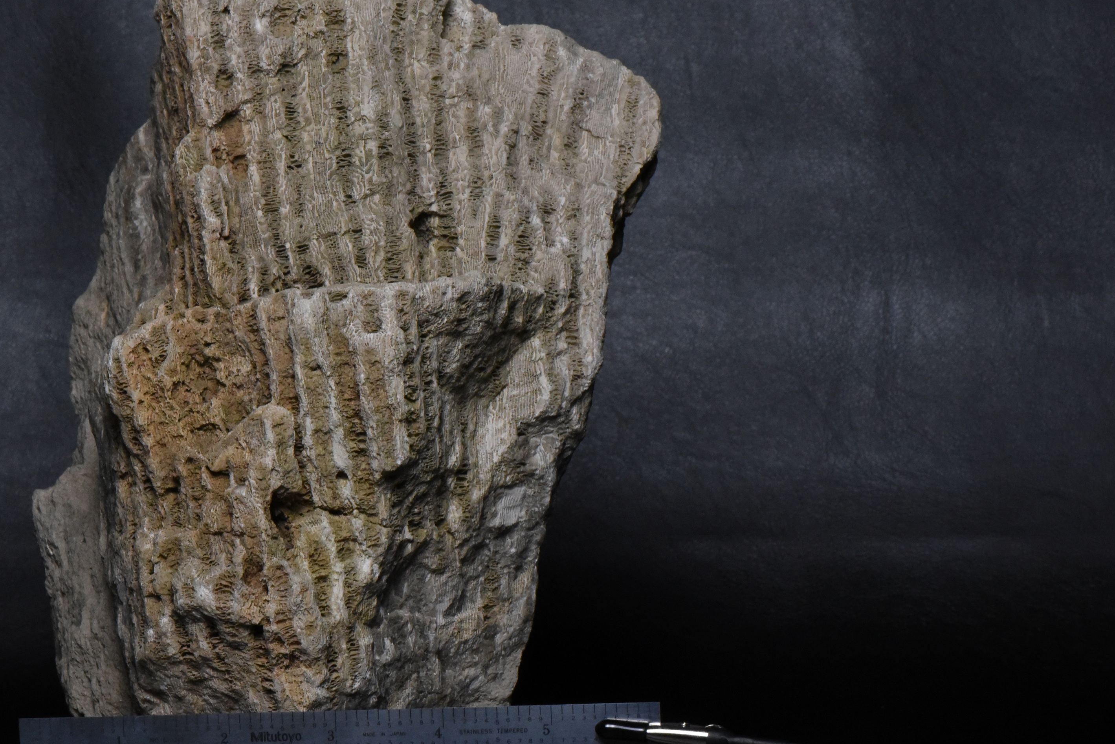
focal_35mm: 148
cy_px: 389
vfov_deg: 9.3
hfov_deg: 13.8
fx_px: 4585
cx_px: 365
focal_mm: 105
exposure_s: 1/40
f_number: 20
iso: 5000
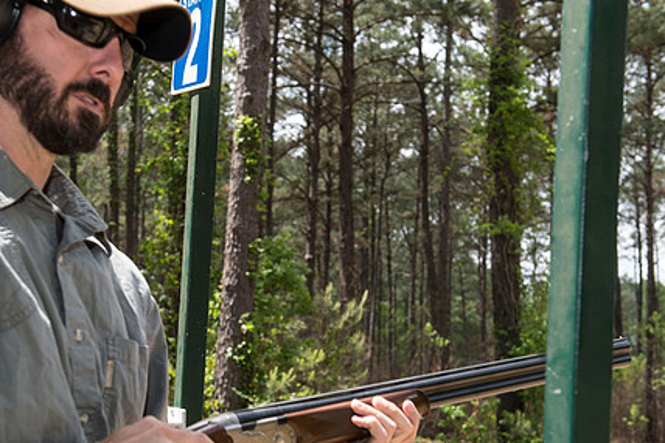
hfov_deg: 32.8
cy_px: 295
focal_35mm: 61
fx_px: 1126
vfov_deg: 22.2
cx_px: 287
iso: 160
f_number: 7.1
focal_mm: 45
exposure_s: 1/160
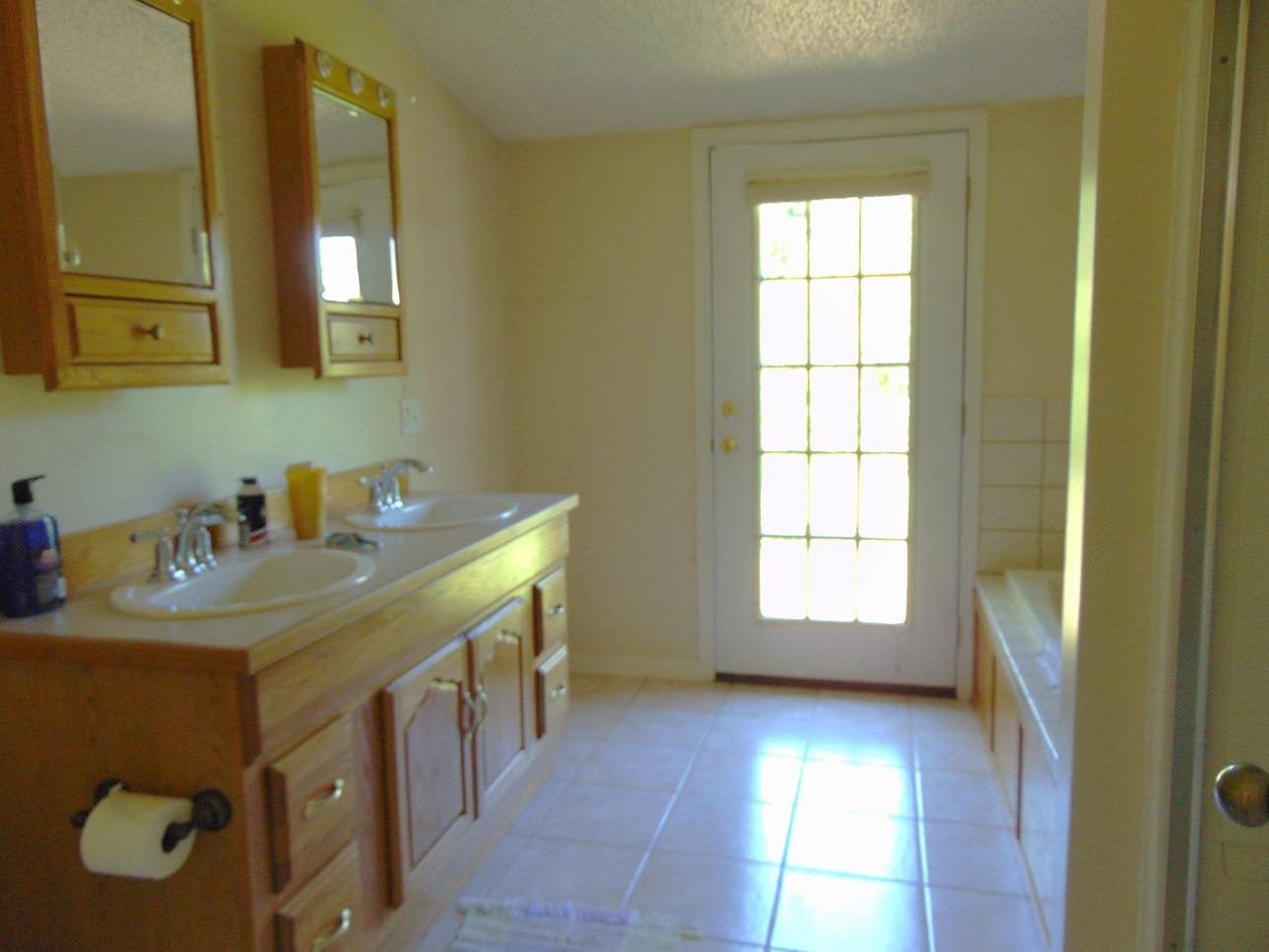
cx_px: 634
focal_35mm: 25
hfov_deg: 69.4
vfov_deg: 54.9
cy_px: 476
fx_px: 916
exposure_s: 1/30
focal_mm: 4.5
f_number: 3
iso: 200
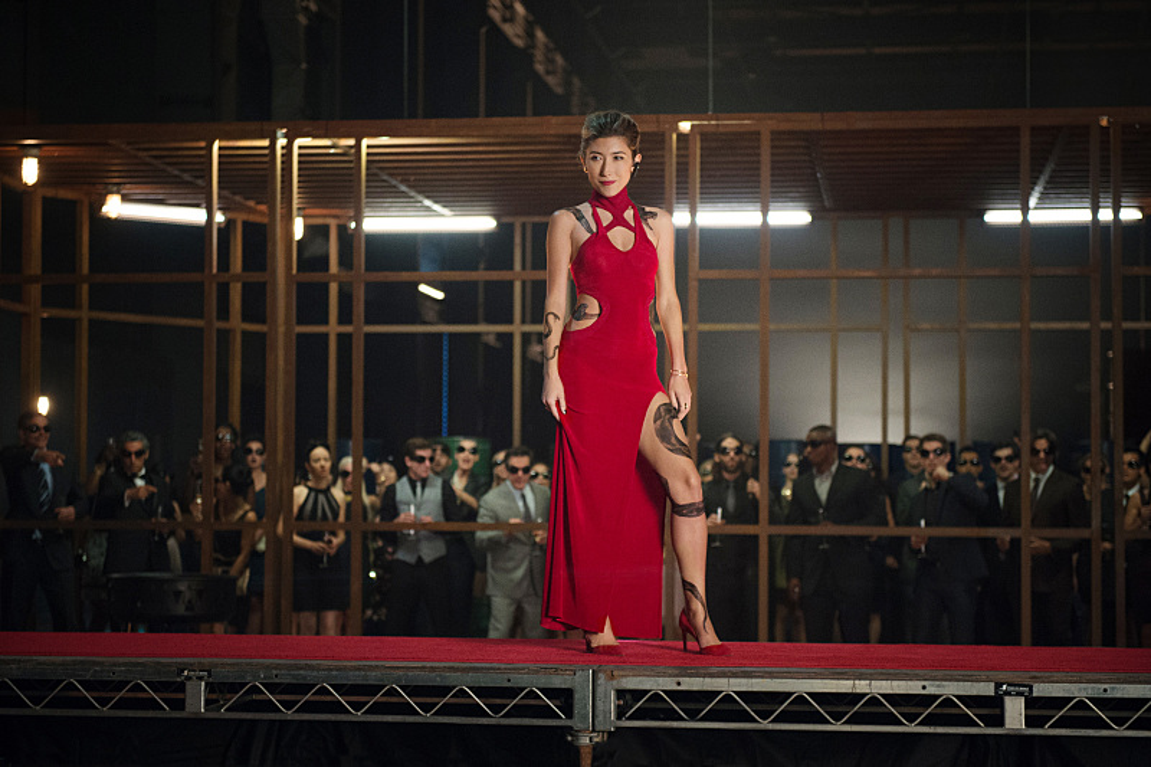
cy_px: 384
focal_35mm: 70
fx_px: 2237
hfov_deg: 28.8
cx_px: 576
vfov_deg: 19.4
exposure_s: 1/80
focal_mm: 70
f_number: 2.8
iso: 3200
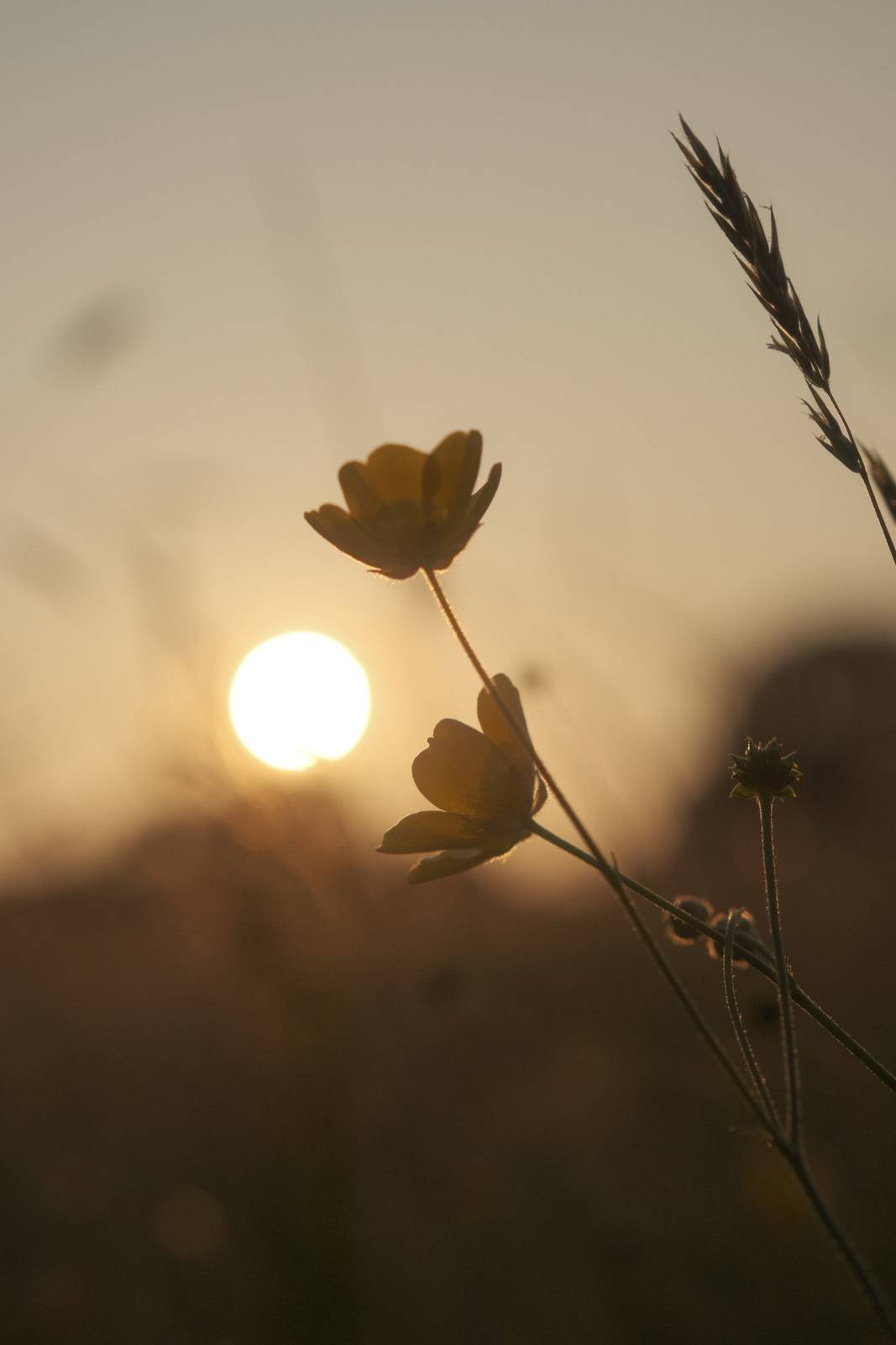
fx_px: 3396
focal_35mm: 91
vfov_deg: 22.4
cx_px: 448
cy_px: 672
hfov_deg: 15.0
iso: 640
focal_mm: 60.8
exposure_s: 1/3800
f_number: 5.6
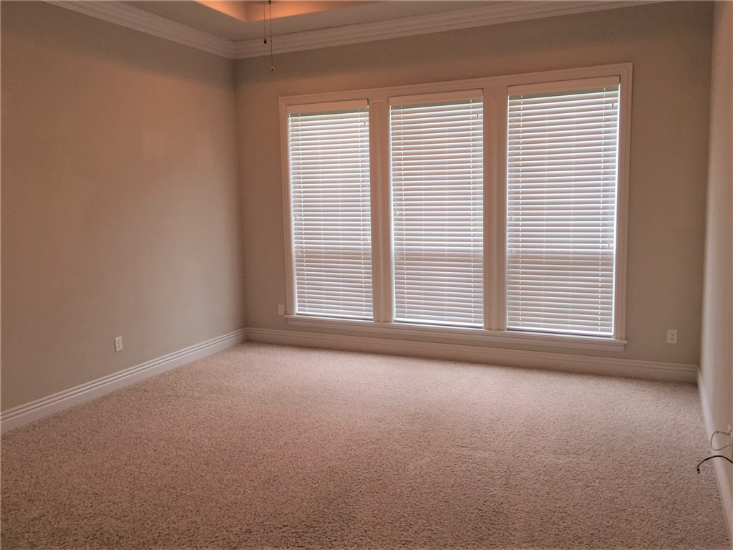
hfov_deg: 61.7
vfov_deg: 48.2
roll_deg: +1.5
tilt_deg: -7.0
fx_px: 614
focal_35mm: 29
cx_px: 366
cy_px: 275
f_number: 2.2
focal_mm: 4.15
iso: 25
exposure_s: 1/30
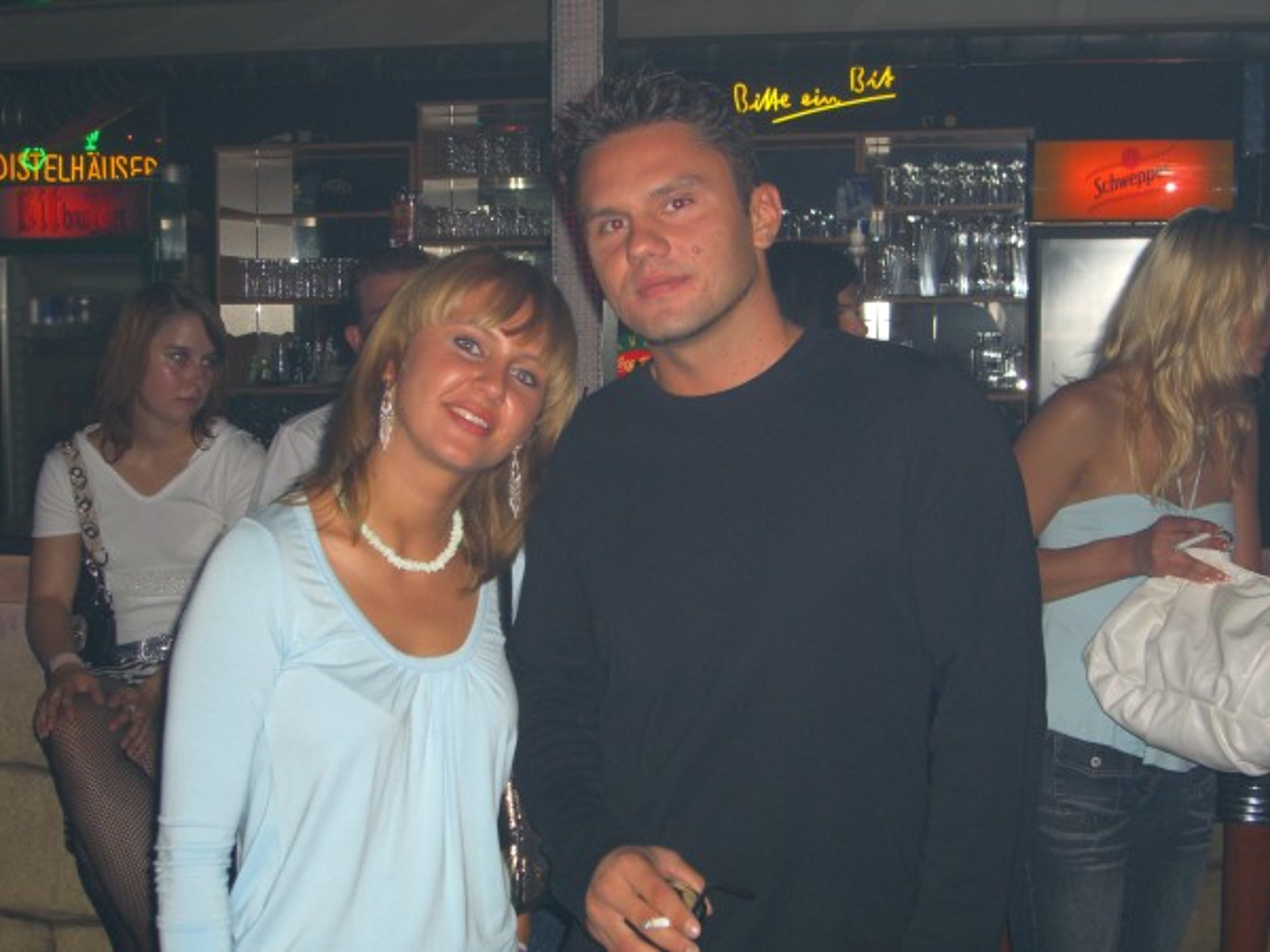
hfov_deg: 33.8
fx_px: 2091
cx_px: 635
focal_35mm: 57
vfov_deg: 25.7
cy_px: 476
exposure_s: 1/60
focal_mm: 11.8
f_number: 3.6
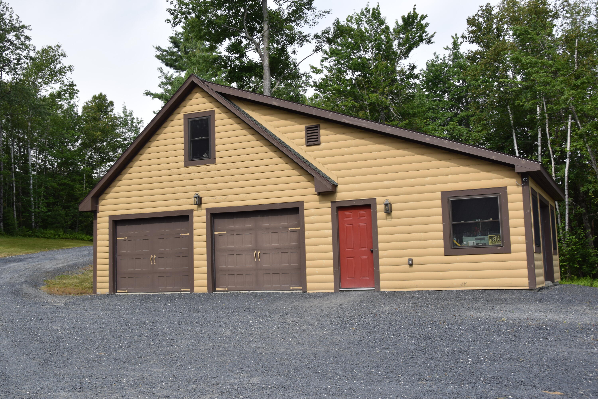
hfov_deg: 47.9
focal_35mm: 40
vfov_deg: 33.0
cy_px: 200
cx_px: 299
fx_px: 673
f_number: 9
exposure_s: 1/320
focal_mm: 27
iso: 200
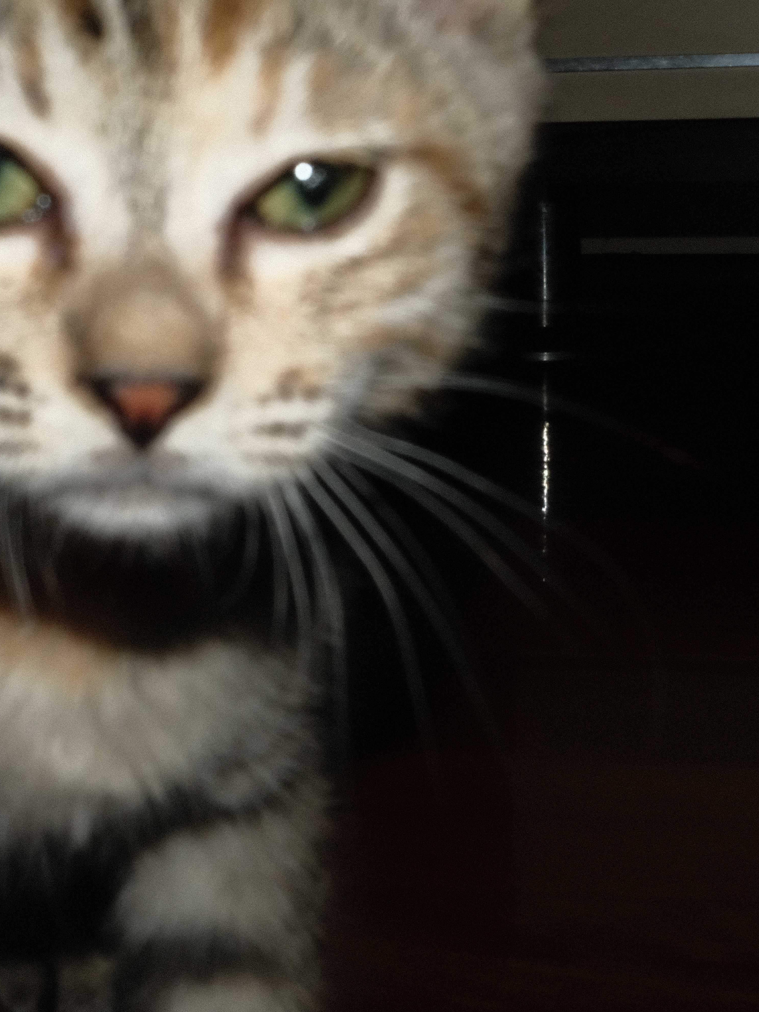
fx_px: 2368
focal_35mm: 81
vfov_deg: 24.1
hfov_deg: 18.0
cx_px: 109
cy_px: 506
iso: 3200
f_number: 22
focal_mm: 37.1
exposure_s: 1/30
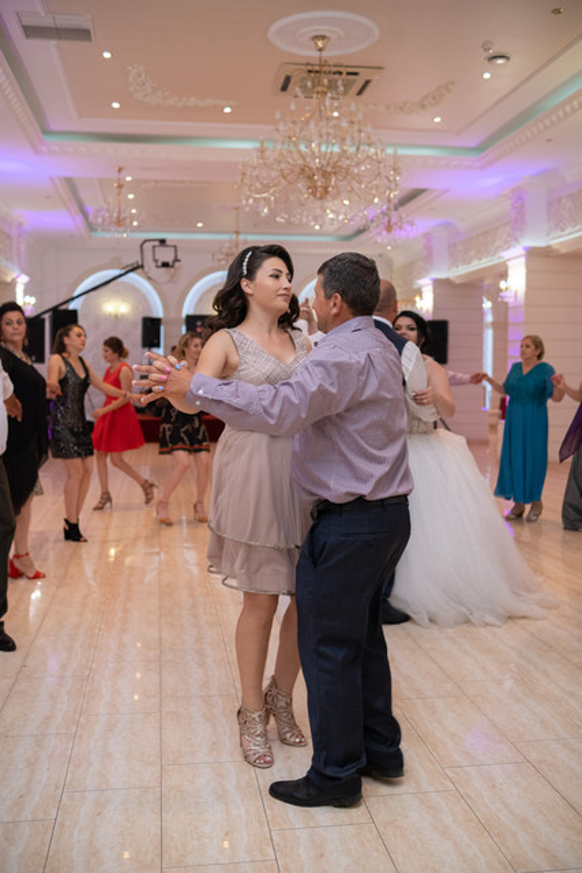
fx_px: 848
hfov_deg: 37.9
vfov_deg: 54.4
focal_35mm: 35
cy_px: 436
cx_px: 291
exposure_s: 1/125
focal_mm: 23
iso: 800
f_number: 2
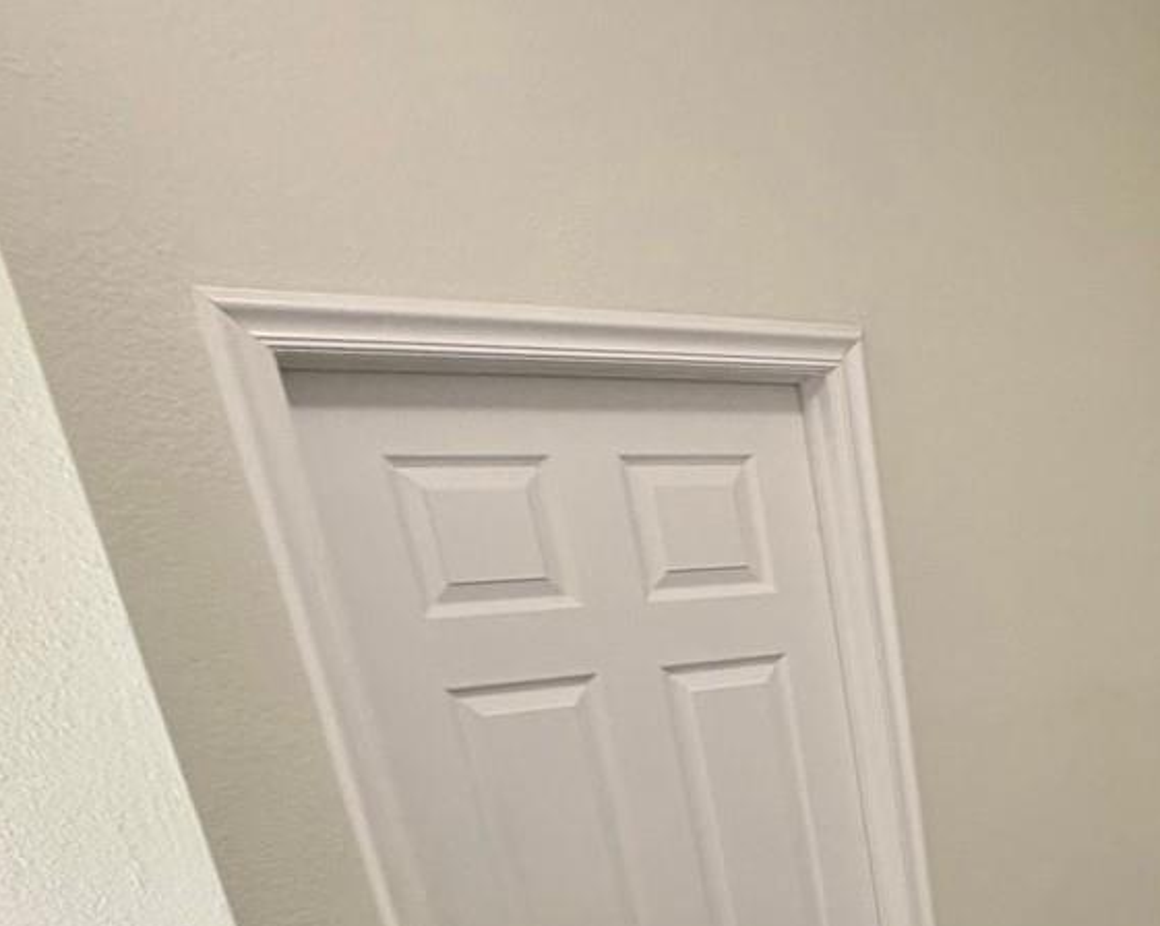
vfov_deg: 32.5
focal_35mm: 39
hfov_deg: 39.5
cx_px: 1237
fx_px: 1338
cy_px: 1073
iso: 200
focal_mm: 2.22
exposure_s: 1/60
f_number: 2.2
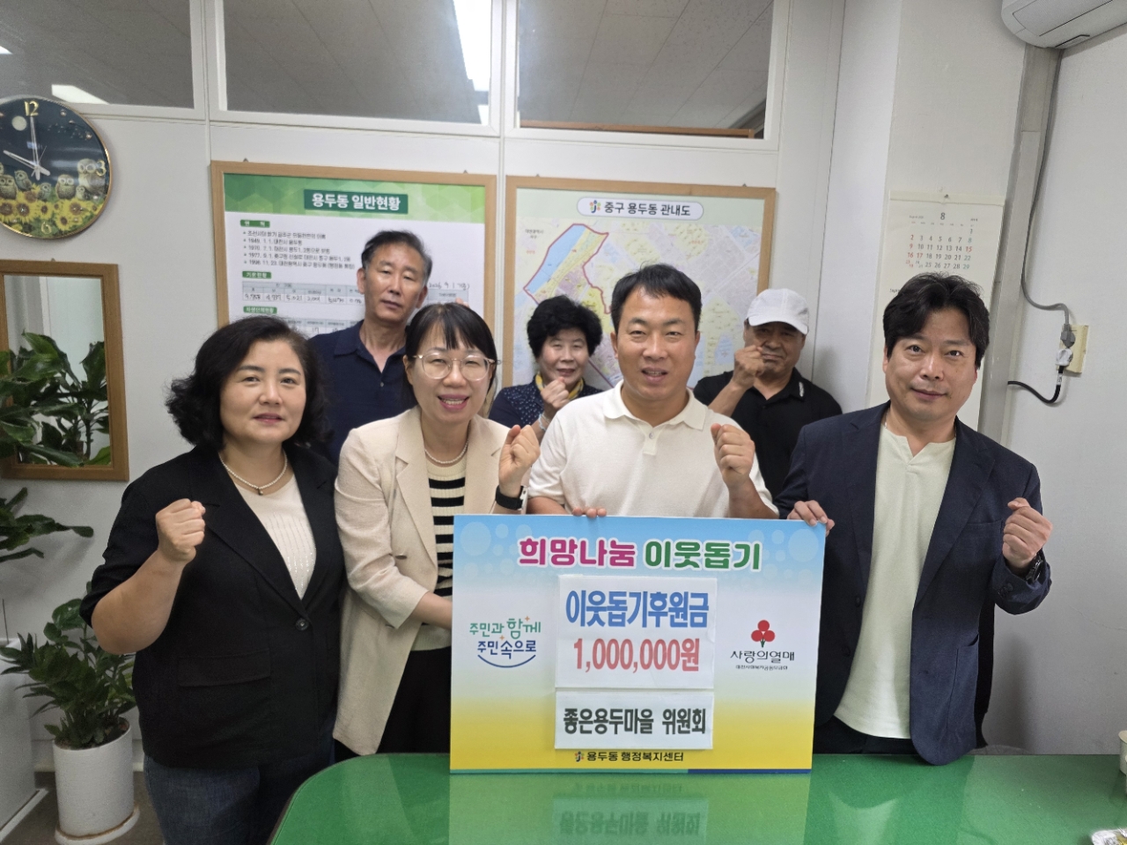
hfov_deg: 73.9
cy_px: 422
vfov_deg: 58.9
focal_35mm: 23
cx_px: 564
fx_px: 749
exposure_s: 1/120
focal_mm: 6.3
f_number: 1.7
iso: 125
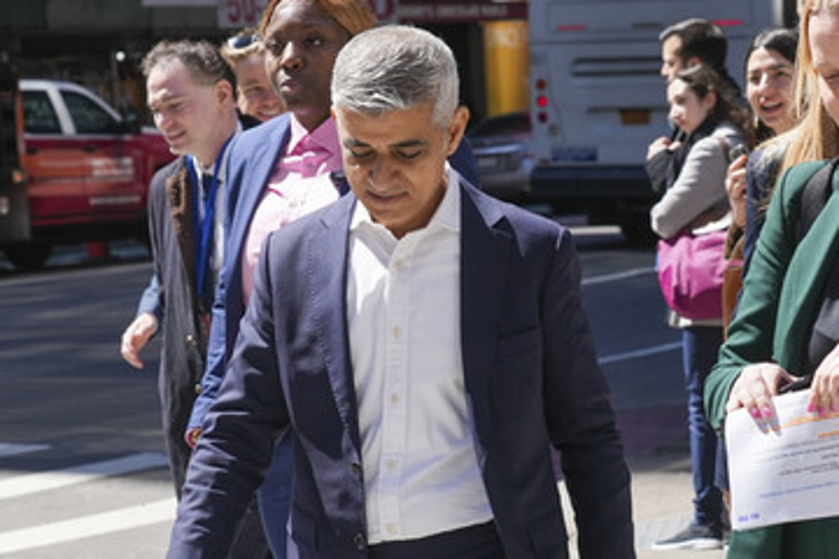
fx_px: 2913
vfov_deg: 11.0
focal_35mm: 125
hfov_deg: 16.4
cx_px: 380
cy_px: 317
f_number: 10
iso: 400
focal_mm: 100
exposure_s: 1/400
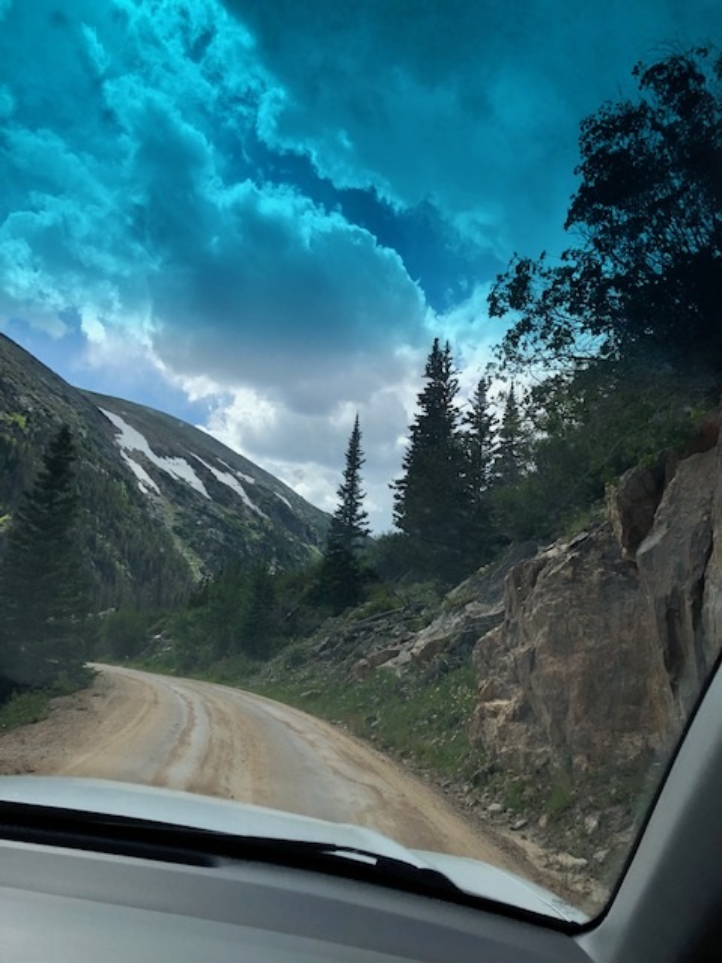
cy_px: 482
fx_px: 779
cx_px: 361
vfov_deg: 63.4
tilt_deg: +15.7
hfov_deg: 49.7
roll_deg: -0.8
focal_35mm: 28
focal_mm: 3.99
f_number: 1.8
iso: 20
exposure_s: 1/1143
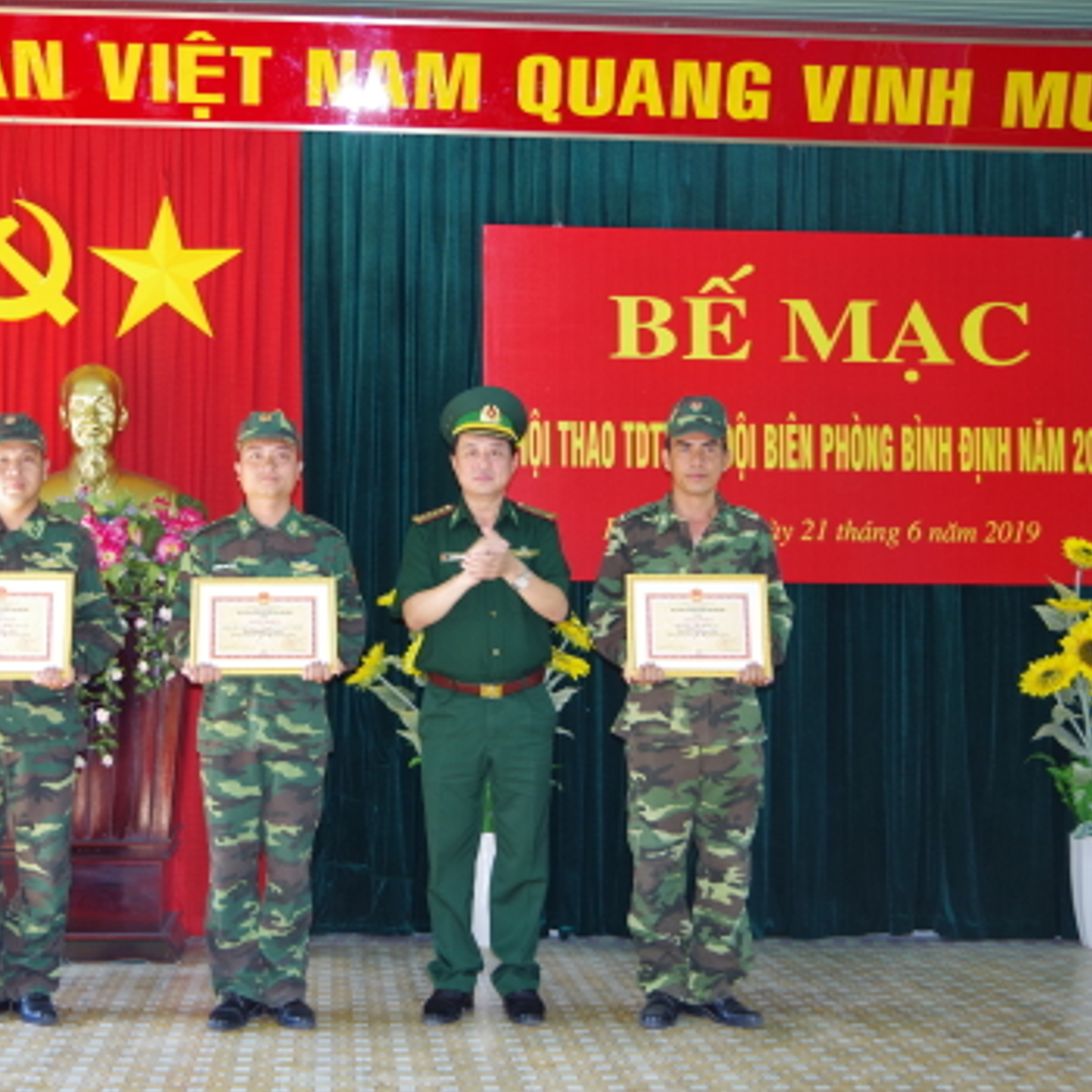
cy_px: 565
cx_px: 431
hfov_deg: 35.2
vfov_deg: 35.4
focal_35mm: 48
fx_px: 1713
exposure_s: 1/30
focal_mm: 24
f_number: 4
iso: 400
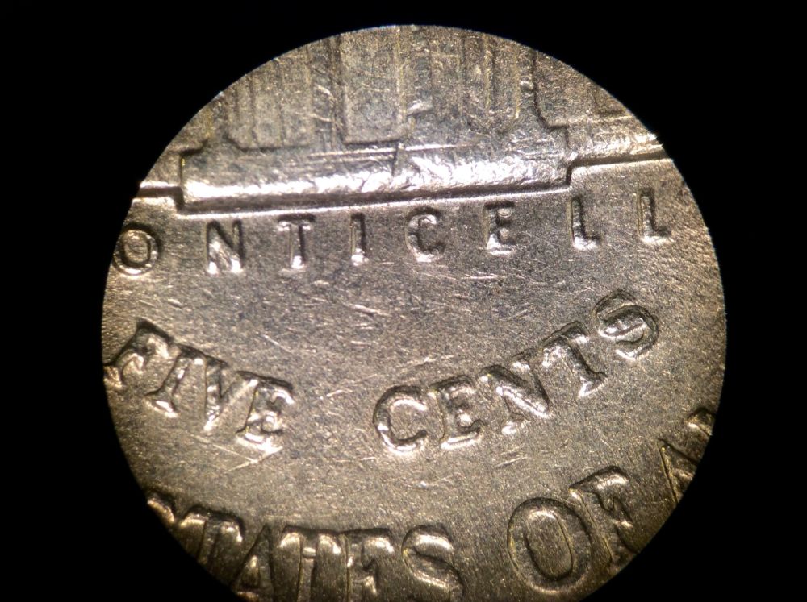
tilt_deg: -42.9
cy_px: 301
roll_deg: +2.9
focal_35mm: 32
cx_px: 404
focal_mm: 3.3
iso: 32
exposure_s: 1/24
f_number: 2.4
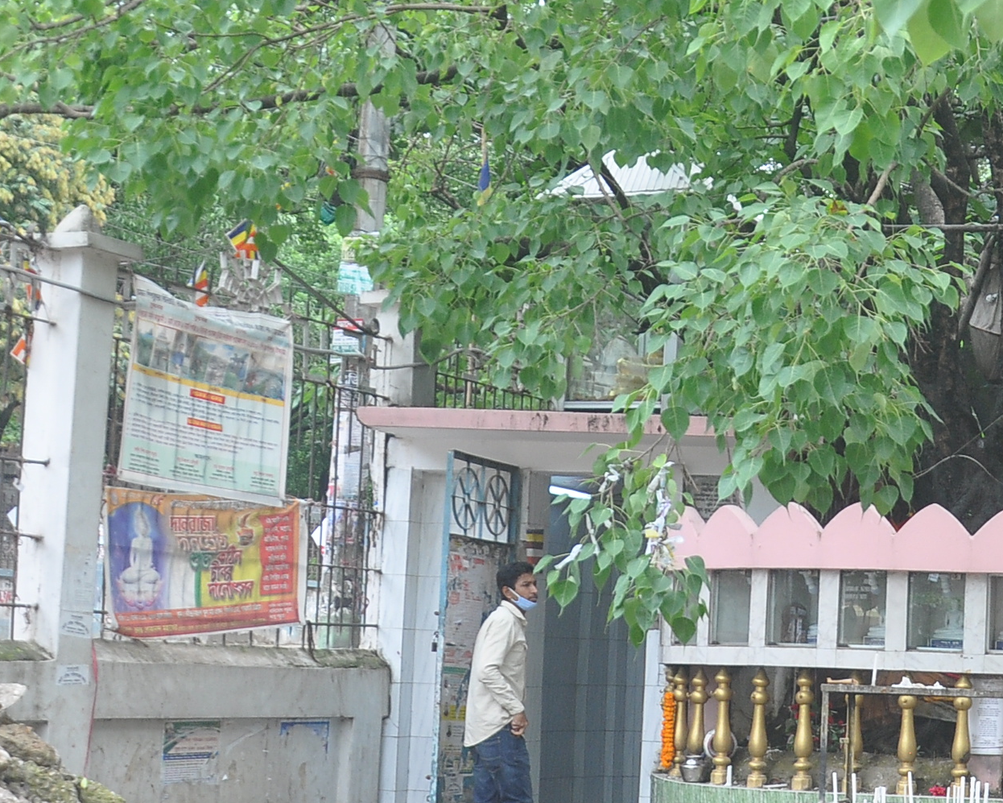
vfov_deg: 20.1
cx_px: 970
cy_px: 481
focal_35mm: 76
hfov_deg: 24.0
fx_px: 2262
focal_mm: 21
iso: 500
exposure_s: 1/250
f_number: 5.6
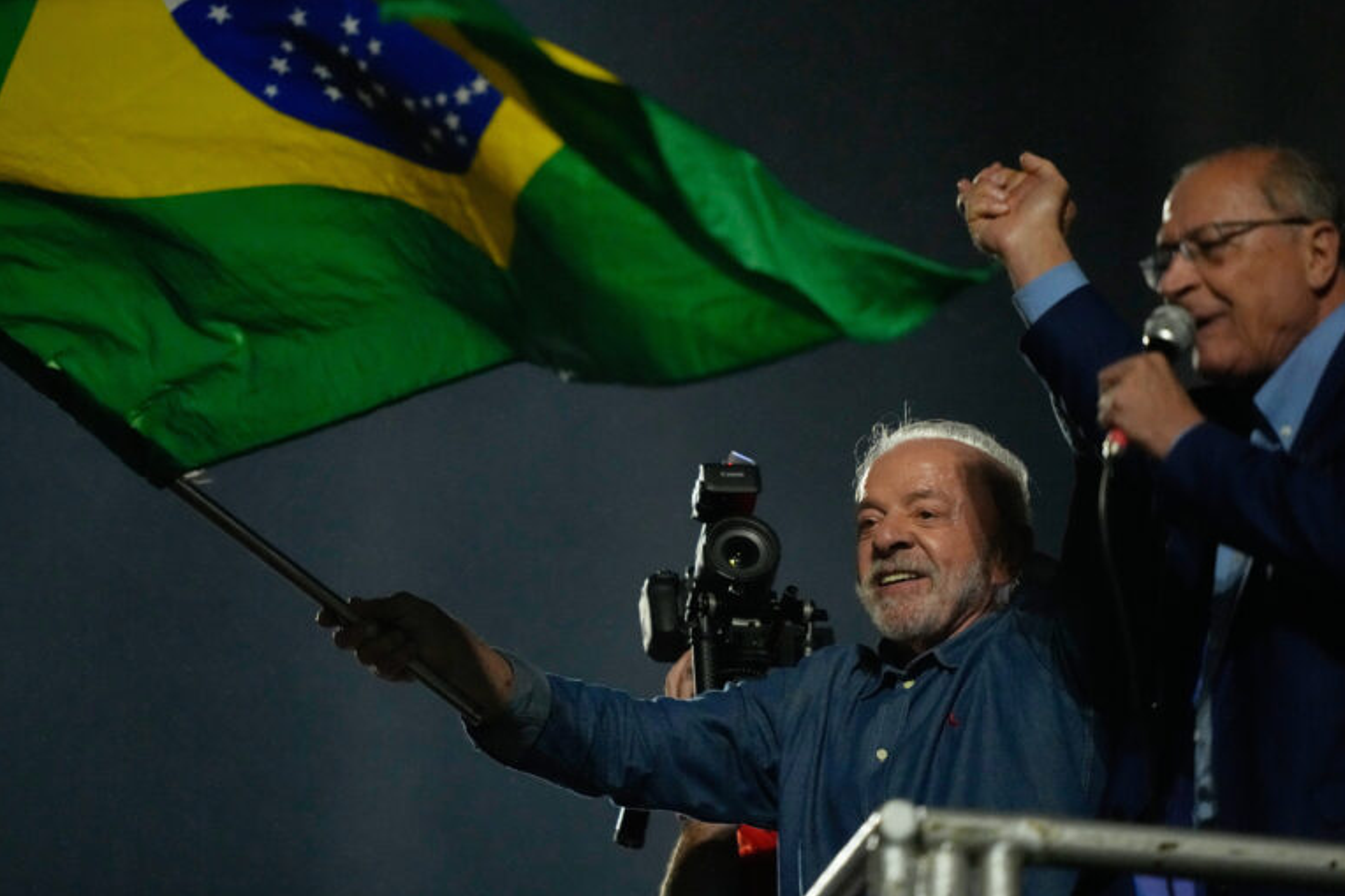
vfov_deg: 3.4
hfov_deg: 5.1
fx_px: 15015
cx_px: 672
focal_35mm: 402
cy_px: 449
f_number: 2.8
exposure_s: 1/500
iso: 8000
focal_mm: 400
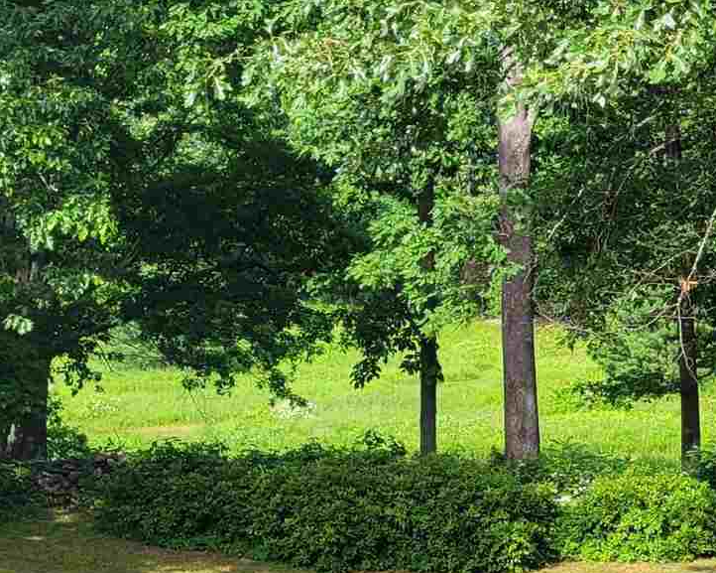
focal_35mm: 108
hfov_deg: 17.3
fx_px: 2288
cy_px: 205
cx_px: 729
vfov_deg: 14.2
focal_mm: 5.4
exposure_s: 1/654
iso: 40
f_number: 1.8
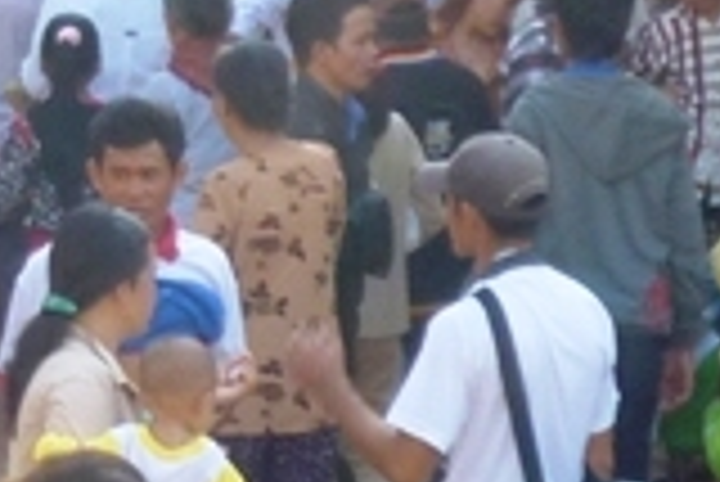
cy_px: -248
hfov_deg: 5.4
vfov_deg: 3.6
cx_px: -554
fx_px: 7587
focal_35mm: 379
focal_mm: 10
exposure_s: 1/80
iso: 80
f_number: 5.2
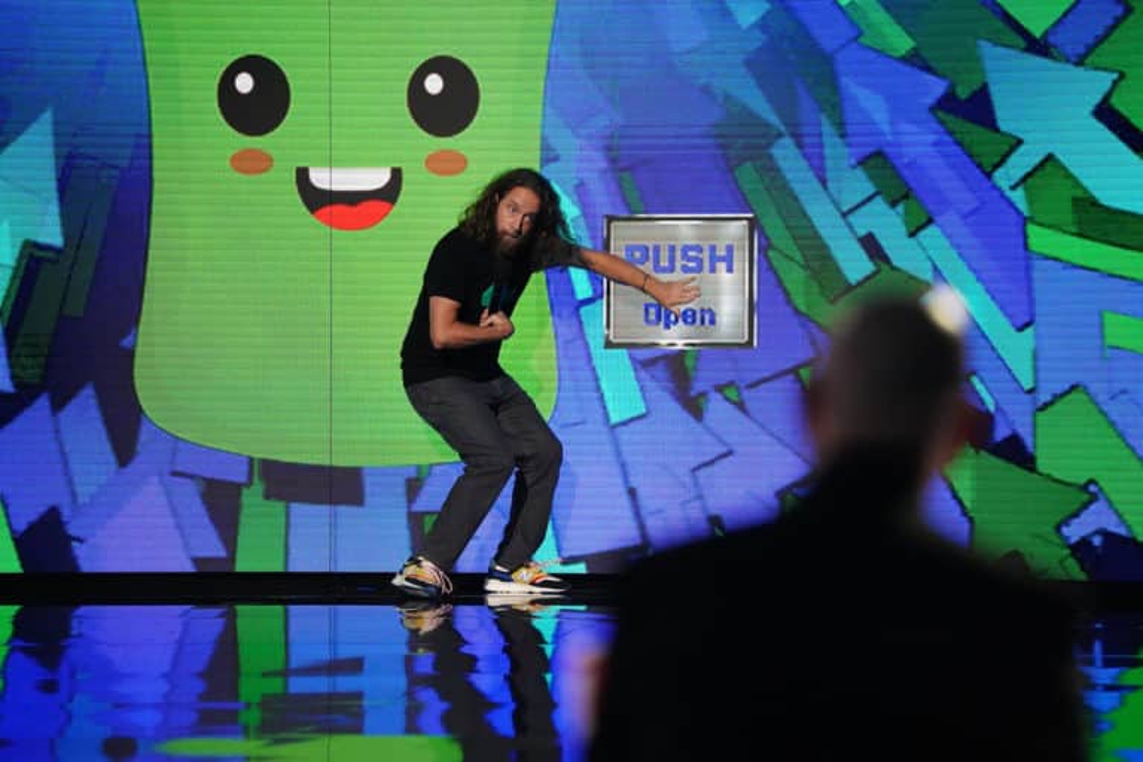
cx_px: 572
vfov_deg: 6.9
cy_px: 381
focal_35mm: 200
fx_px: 6350
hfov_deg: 10.3
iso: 8000
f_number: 2.8
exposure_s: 1/1000
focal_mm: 200
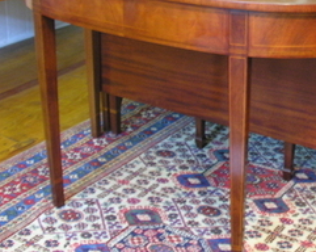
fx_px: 663
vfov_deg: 21.3
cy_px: 66
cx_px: 299
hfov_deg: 25.7
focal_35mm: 71
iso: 152
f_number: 2.8
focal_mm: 8.9
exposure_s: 1/4.1
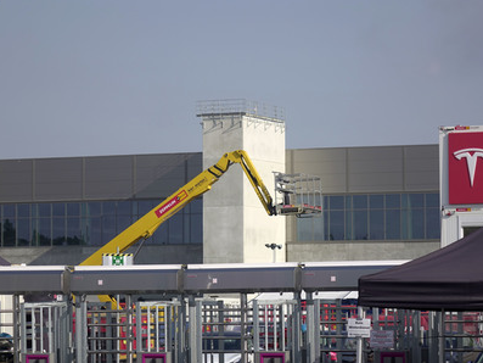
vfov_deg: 8.3
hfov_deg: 11.0
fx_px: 2498
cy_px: 182
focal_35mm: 179
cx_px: 248
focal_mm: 60.04
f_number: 5
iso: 100
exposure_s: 1/125
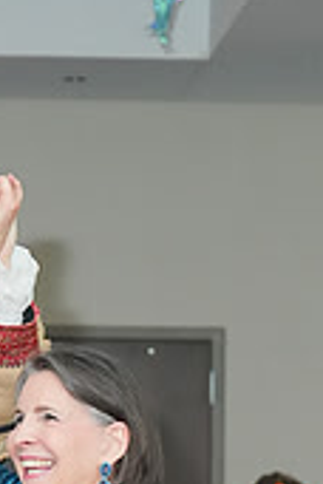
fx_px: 3203
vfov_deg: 8.4
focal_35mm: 238
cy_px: 804
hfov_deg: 5.8
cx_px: 10
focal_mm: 70
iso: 4000
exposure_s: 1/200
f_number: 4
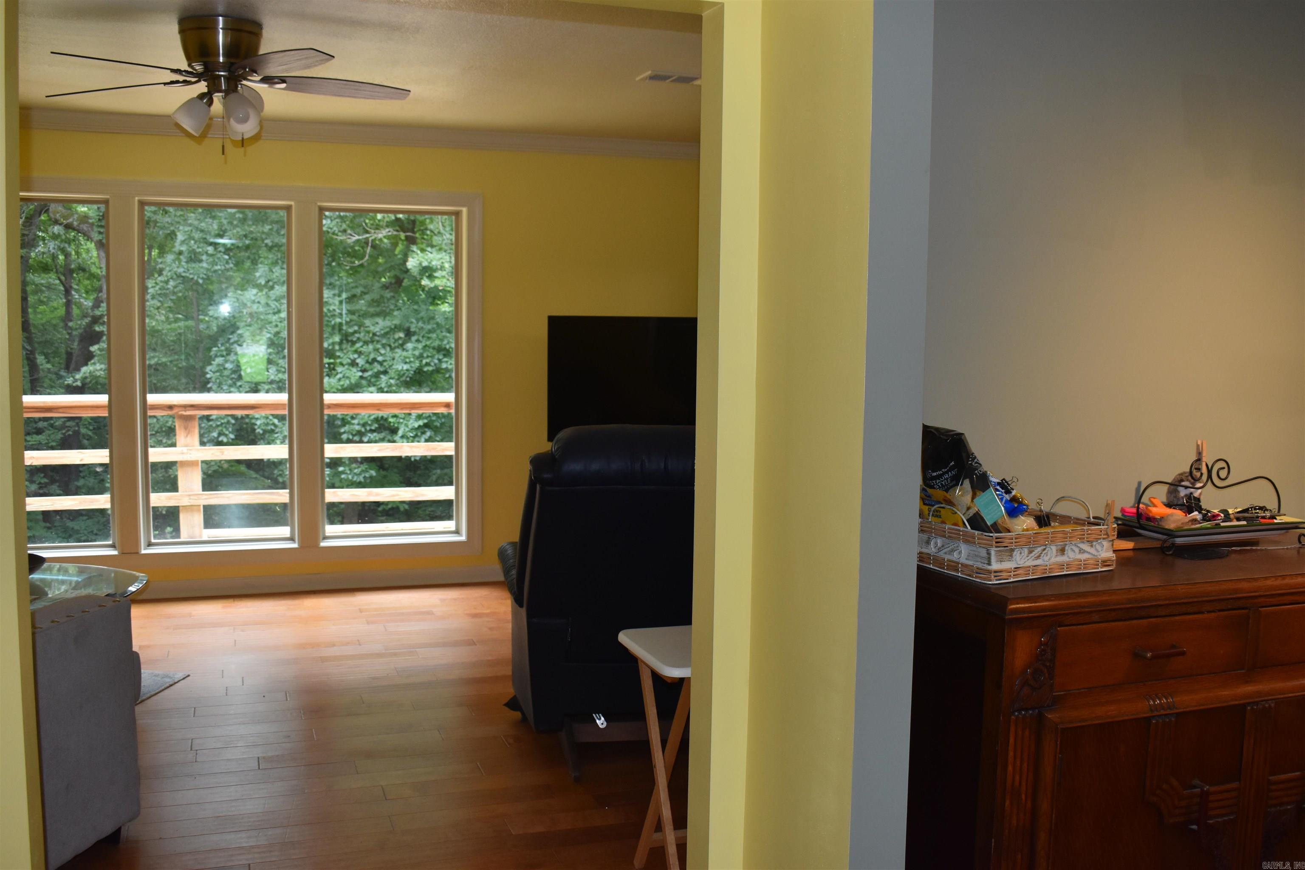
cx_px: 652
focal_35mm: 33
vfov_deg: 40.0
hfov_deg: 57.2
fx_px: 1196
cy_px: 435
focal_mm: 22
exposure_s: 1/100
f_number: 5
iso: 800
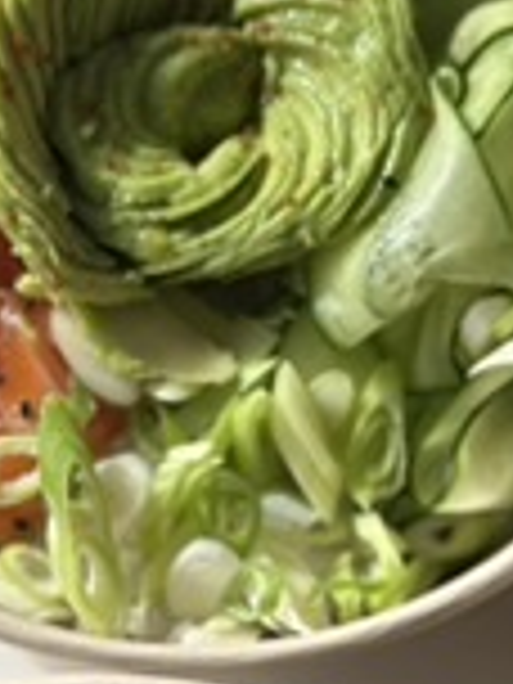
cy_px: 968
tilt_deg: -87.1
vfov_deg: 12.5
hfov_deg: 9.8
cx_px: 328
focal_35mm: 152
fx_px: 3003
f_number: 1.78
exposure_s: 1/379
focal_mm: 6.86
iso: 80
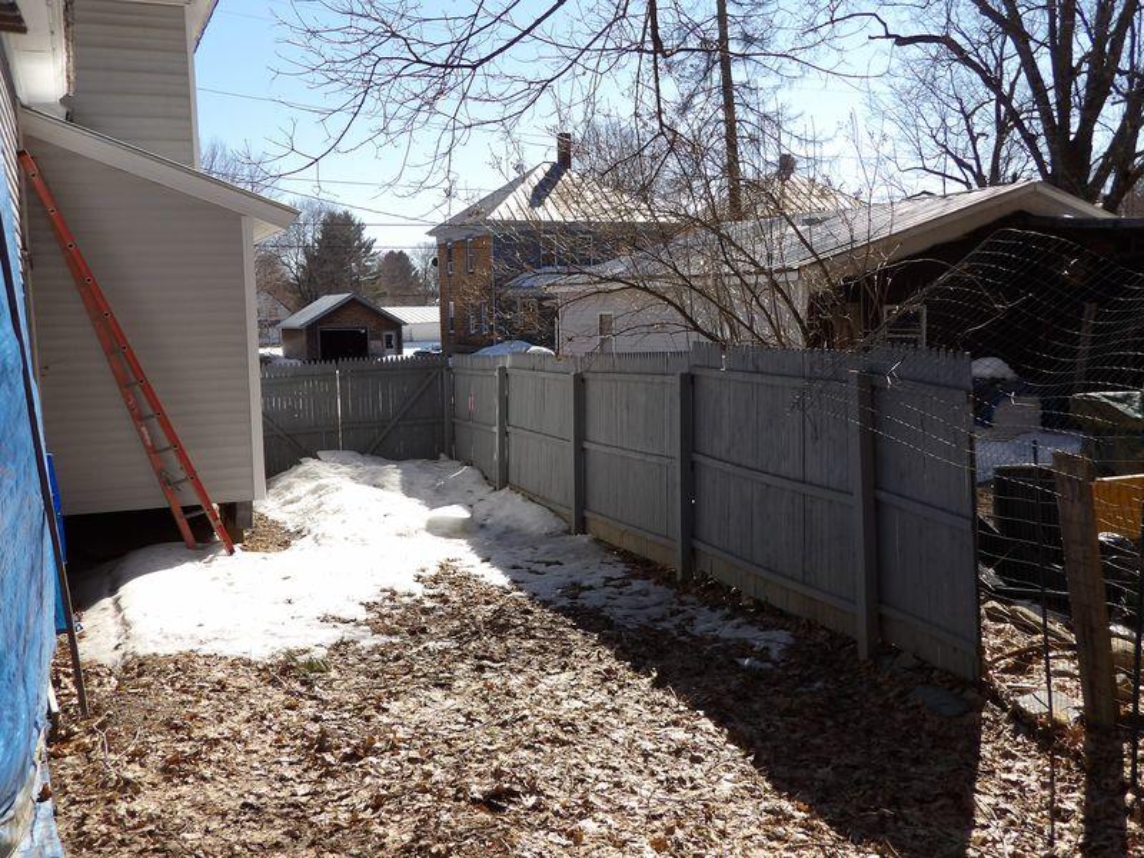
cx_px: 572
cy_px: 429
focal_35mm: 33
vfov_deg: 42.9
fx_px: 1091
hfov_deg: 55.4
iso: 100
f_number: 3.6
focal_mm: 5.9
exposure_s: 1/730
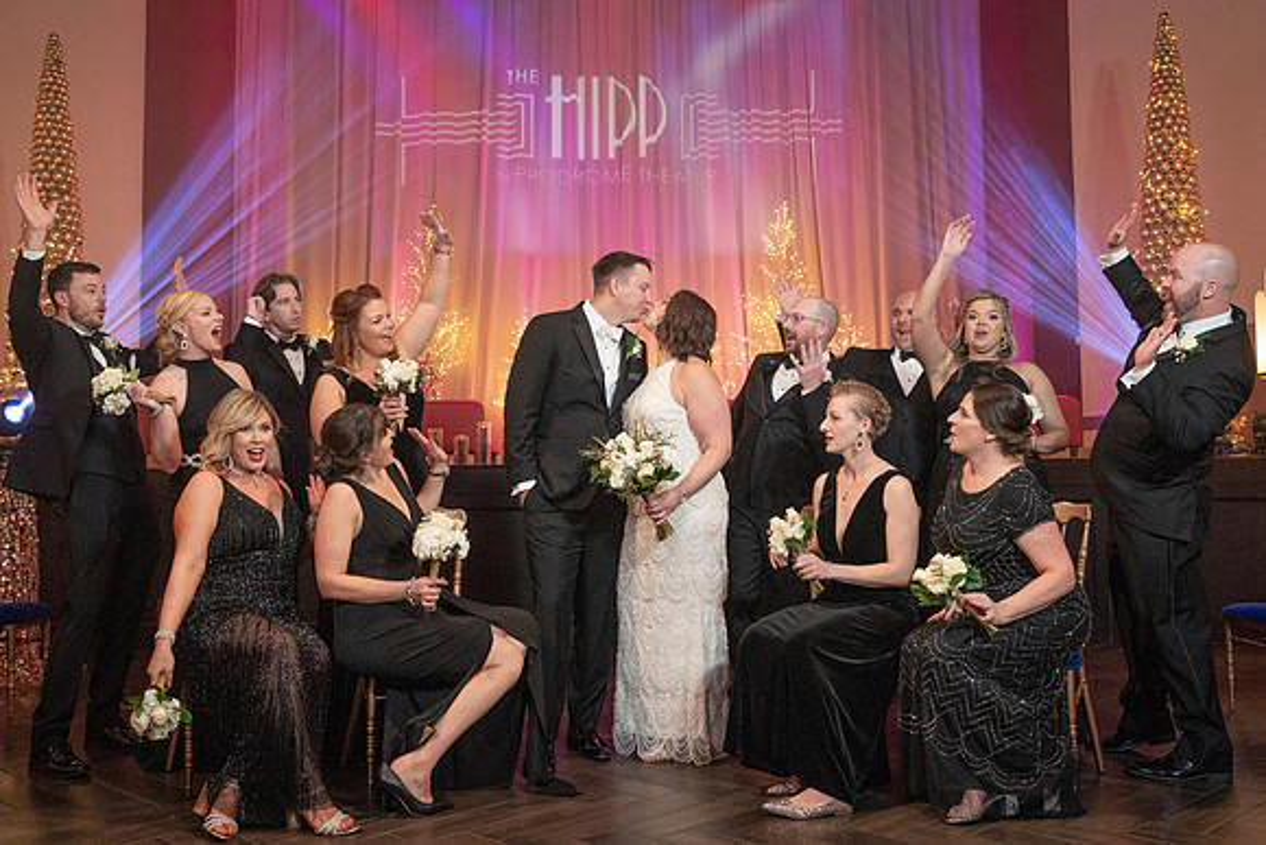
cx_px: 622
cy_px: 393
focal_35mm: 35
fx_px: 1236
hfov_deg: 54.3
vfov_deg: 37.7
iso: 4000
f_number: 5.6
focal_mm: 32
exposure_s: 1/100
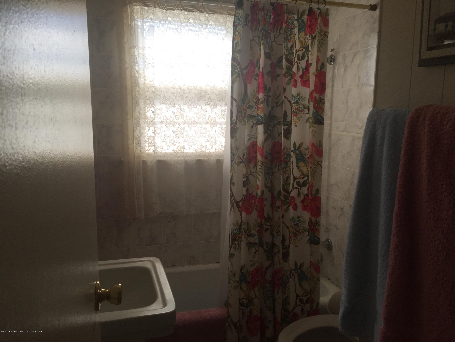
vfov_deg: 48.2
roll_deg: +0.2
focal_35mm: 29
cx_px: 228
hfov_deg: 61.7
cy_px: 171
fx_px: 381
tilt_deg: -7.2
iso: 32
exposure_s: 1/366
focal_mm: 4.15
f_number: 2.2
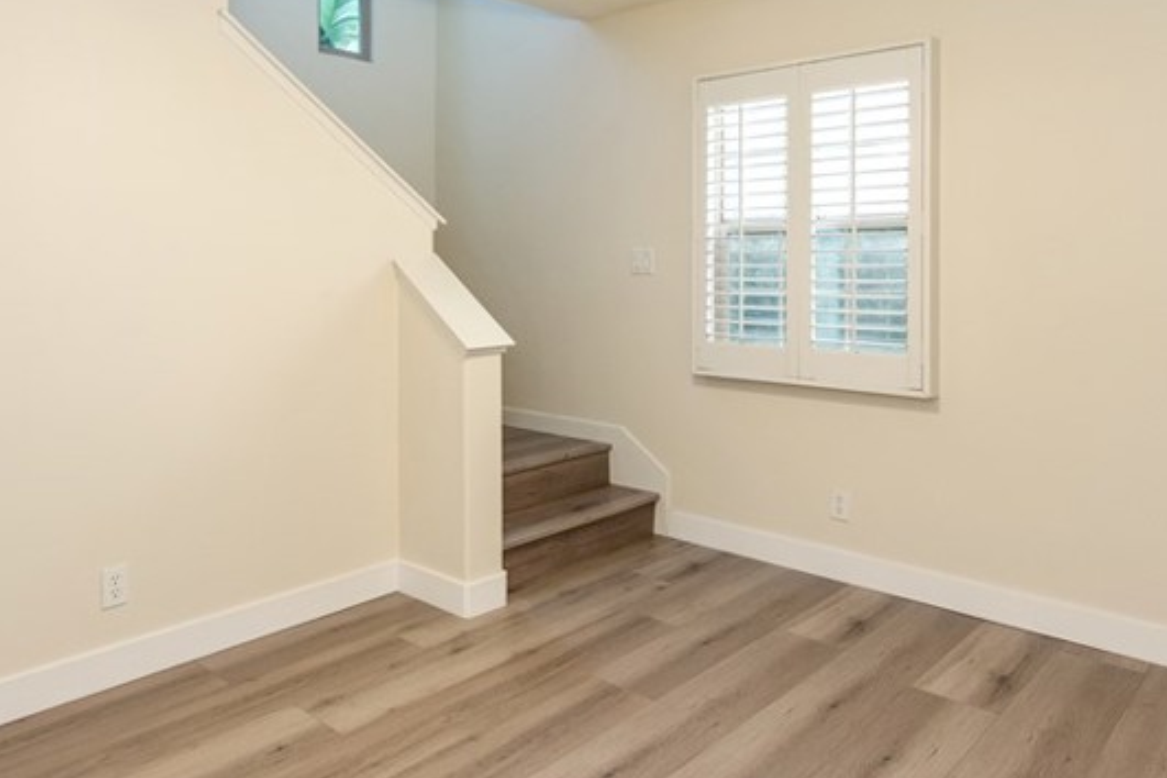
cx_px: 510
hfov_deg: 67.1
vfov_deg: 47.2
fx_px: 875
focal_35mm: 27
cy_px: 263
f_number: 5
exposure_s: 1/100
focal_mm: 14
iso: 800
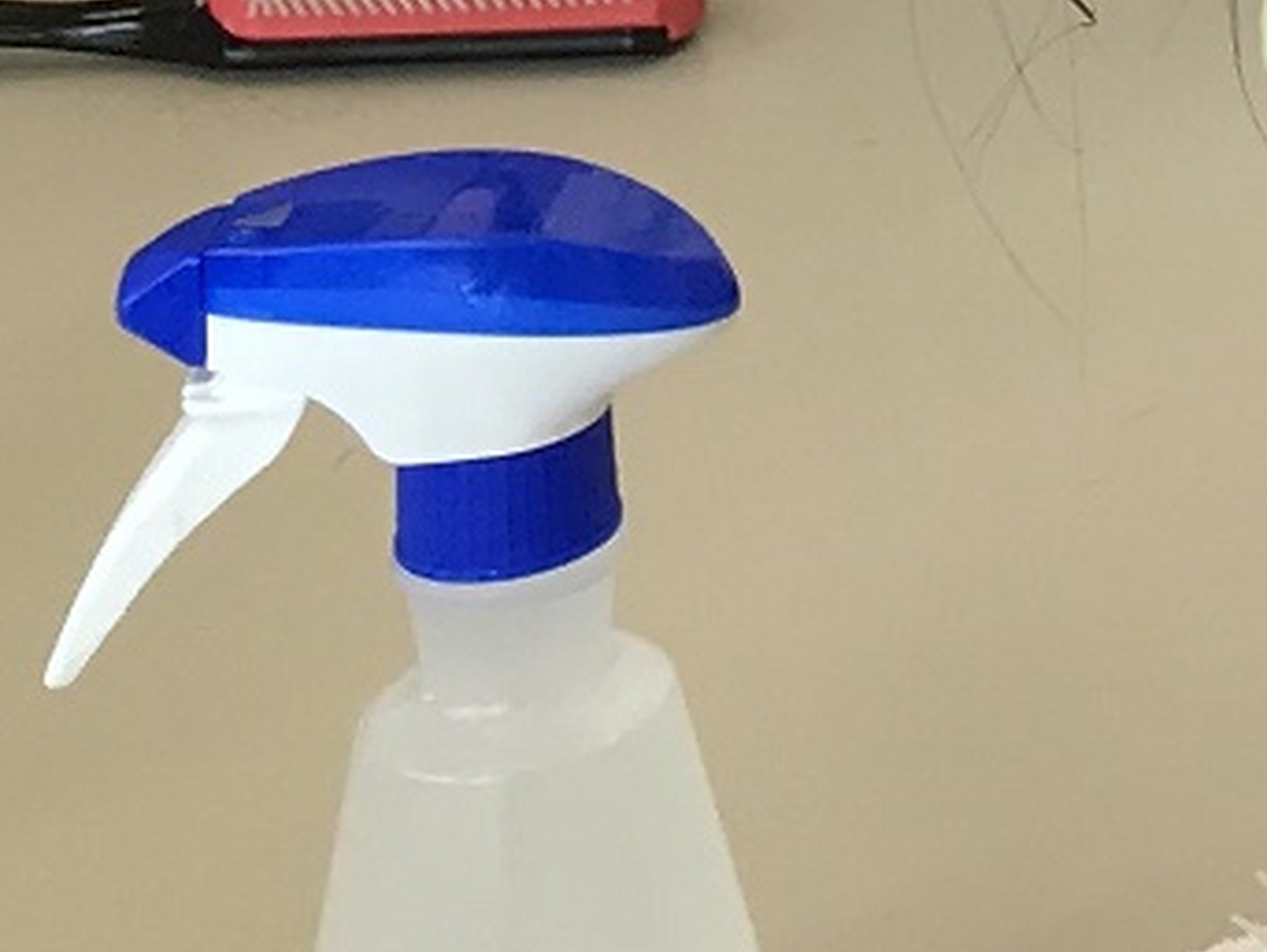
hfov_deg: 10.0
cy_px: -1319
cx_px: 3312
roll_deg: -0.8
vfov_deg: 8.3
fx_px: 6044
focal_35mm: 165
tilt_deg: -11.2
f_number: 1.8
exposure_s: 1/104
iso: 20
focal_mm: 3.99
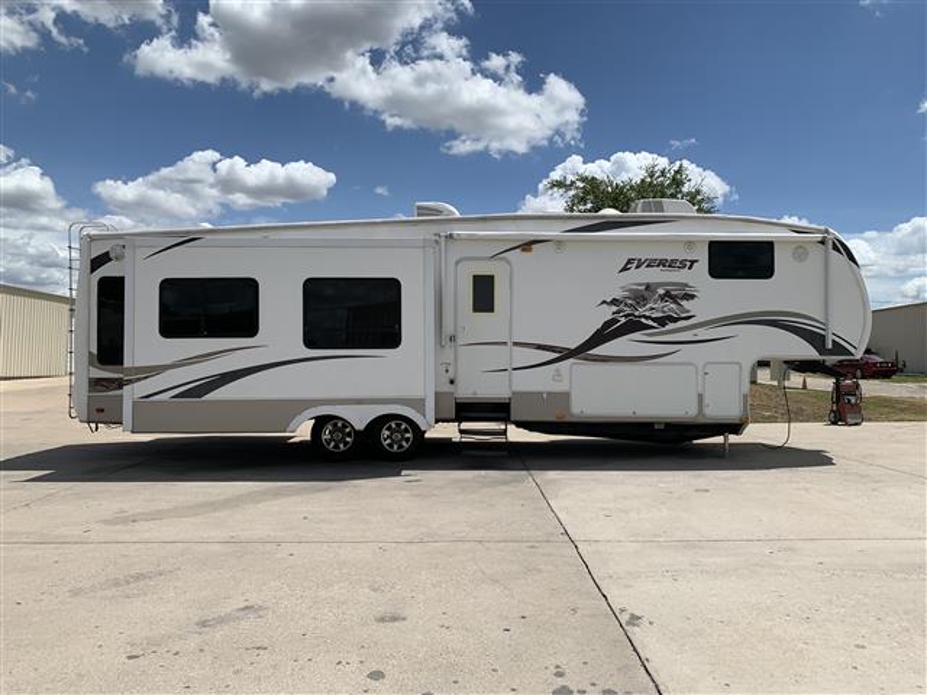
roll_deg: -1.7
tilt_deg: +3.1
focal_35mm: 26
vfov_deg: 53.1
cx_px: 464
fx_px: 696
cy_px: 348
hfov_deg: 67.3
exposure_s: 1/4274
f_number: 1.8
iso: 25
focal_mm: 4.25
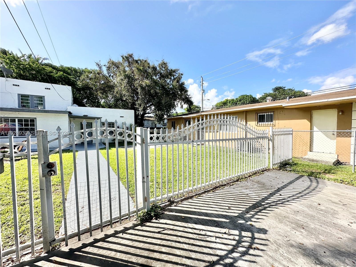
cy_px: 134
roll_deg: +0.4
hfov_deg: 102.1
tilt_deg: -2.9
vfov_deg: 85.7
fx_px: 144
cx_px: 178
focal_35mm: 14
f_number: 2.2
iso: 40
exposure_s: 1/2020
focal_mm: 2.22
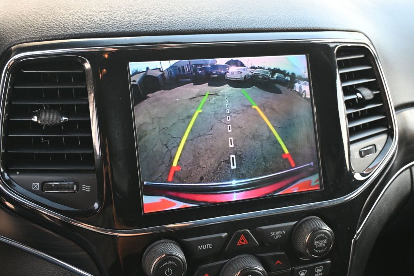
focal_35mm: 40
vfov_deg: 33.6
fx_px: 457
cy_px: 138
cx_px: 207
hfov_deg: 48.7
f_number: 4.5
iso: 800
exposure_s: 1/125
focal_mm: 26.5
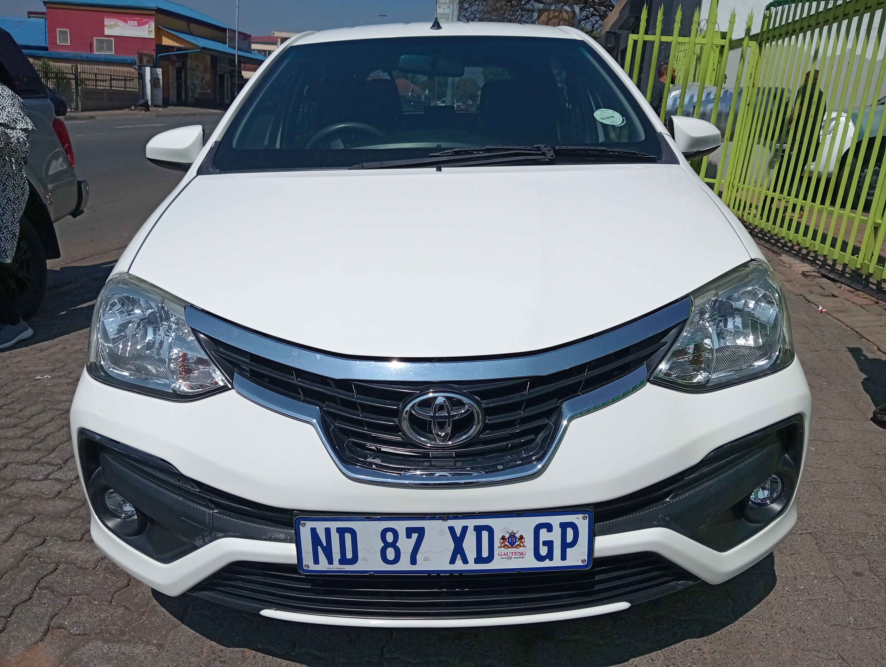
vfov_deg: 49.9
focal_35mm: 28
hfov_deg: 63.4
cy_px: 334
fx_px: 718
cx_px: 443
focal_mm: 3.98
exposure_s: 1/3460
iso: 103
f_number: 1.8
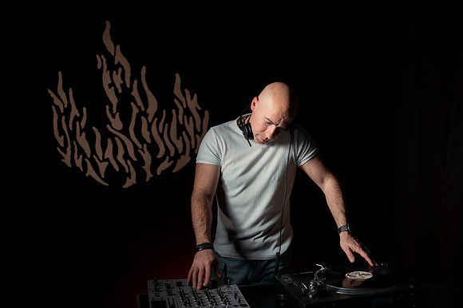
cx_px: 232
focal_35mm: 41
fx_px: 527
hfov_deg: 47.4
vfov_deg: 32.6
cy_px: 154
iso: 400
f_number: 2.8
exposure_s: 1/125
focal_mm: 41
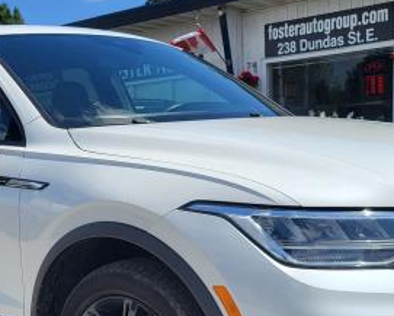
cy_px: 262
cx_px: 145
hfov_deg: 31.3
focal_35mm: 60
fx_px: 700
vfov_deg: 24.9
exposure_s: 1/2643
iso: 40
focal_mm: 5.4
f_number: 1.8
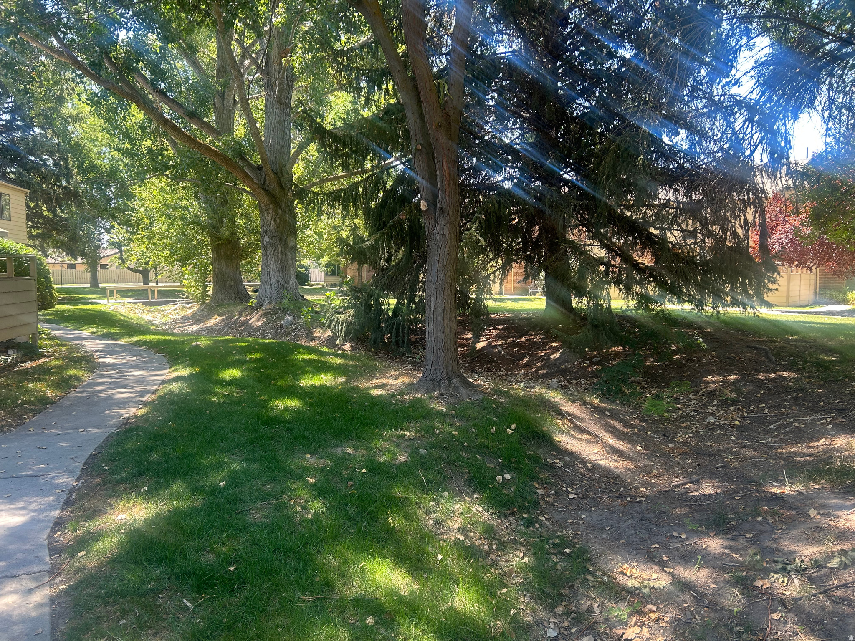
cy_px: 320
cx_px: 428
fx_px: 642
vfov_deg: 53.1
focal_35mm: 26
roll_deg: -0.3
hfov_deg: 67.3
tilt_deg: -5.0
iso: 40
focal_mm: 5.7
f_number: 1.5
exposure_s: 1/145
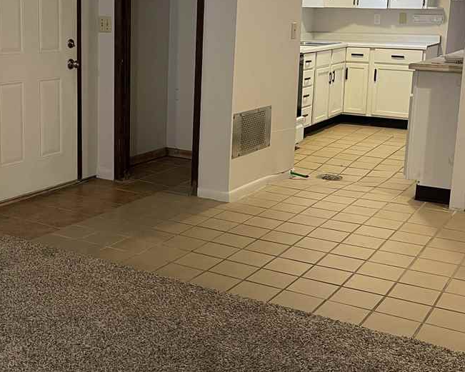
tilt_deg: -11.2
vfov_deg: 31.3
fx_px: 661
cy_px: 134
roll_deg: -1.6
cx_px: 146
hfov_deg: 38.2
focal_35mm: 48
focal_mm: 5.1
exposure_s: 1/60
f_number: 1.6
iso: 250
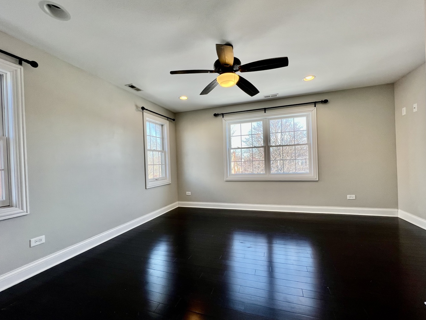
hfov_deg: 102.1
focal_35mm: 14
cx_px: 213
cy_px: 163
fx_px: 172
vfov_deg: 85.7
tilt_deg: -0.5
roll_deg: +2.2
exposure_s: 1/120
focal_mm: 1.57
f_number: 1.8
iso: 64
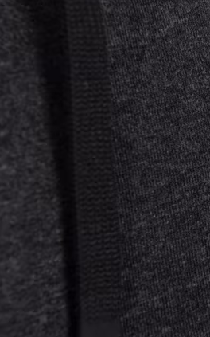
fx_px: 1237
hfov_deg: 9.5
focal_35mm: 135
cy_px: 167
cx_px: 276
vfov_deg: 15.5
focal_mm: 70
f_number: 13
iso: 160
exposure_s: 1/160
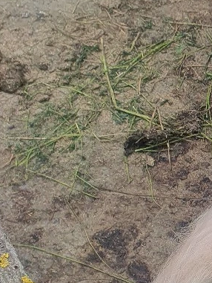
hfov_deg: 14.6
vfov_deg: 21.4
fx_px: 743
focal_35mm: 91
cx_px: 357
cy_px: 92
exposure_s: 1/476
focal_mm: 4.32
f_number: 2.4
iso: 50
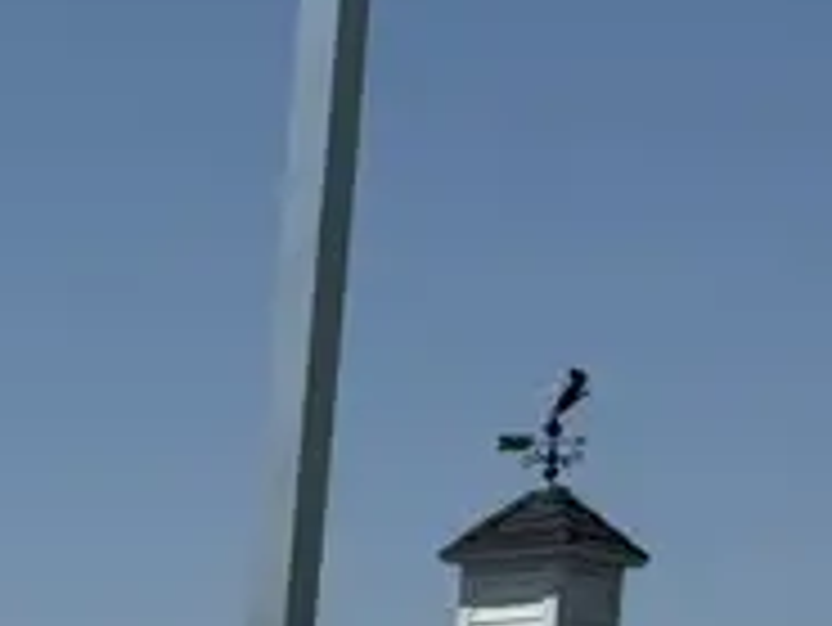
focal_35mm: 187
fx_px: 4497
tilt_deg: -6.5
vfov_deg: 7.3
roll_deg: -1.9
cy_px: 1626
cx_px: -1228
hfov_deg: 9.3
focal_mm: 6.76
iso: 80
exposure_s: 1/10417
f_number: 1.78
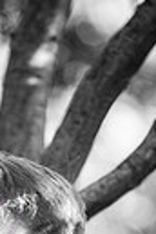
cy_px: 377
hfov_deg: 2.0
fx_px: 4543
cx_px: 0
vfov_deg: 2.9
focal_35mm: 699
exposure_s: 1/320
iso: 800
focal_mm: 200
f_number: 5
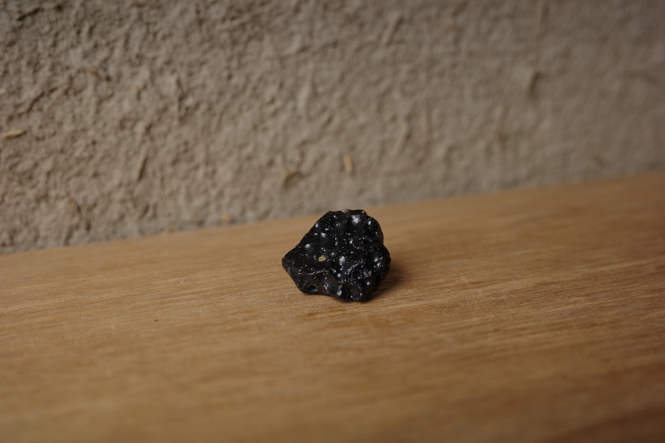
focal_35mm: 40
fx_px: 739
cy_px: 222
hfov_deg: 48.5
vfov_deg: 33.4
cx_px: 332
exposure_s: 1/200
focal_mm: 26
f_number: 3.5
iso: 200
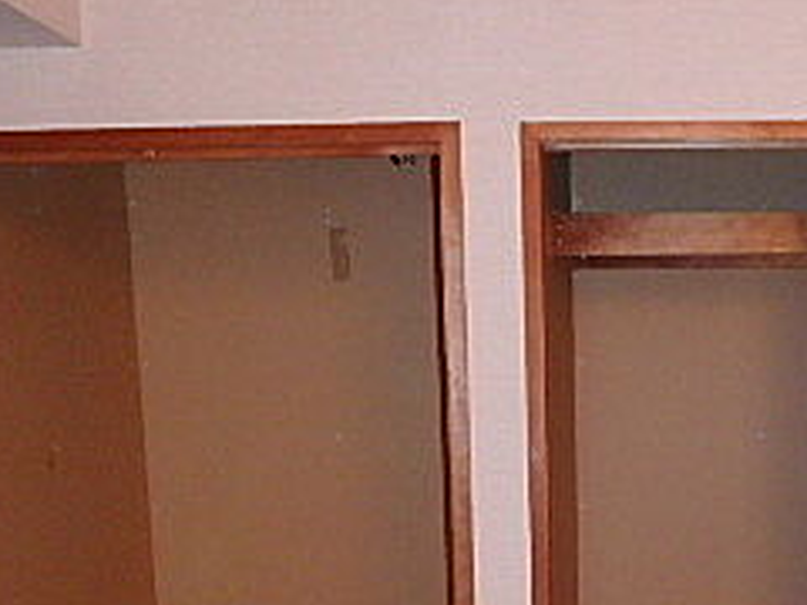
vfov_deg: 24.1
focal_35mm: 56
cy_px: 689
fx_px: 1306
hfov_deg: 33.3
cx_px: 659
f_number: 3.5
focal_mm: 3.7
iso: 400
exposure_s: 1/30
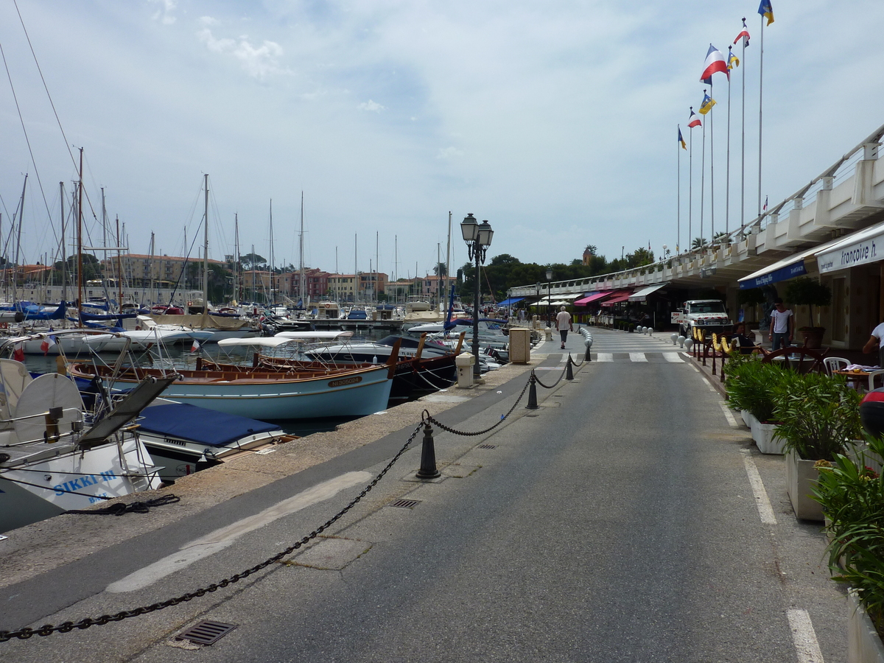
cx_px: 442
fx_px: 638
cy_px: 332
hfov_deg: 69.4
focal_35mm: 25
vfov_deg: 54.9
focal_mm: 4.1
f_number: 5.6
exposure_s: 1/800
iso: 80
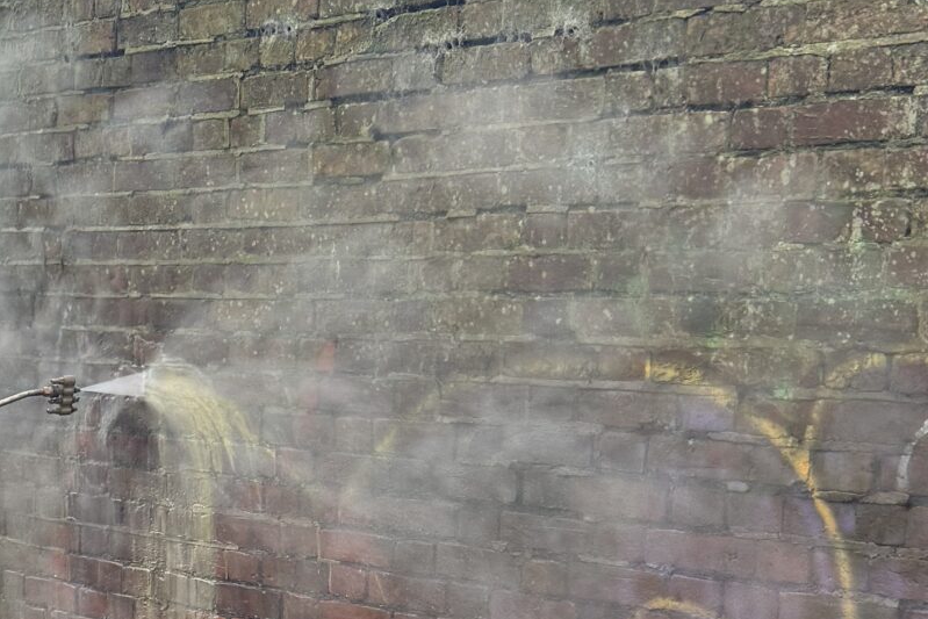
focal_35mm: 80
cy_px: 599
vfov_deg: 16.8
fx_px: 2062
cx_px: 259
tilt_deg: -8.9
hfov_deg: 25.1
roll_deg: -1.1
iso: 125
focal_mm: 6.76
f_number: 1.78
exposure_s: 1/243
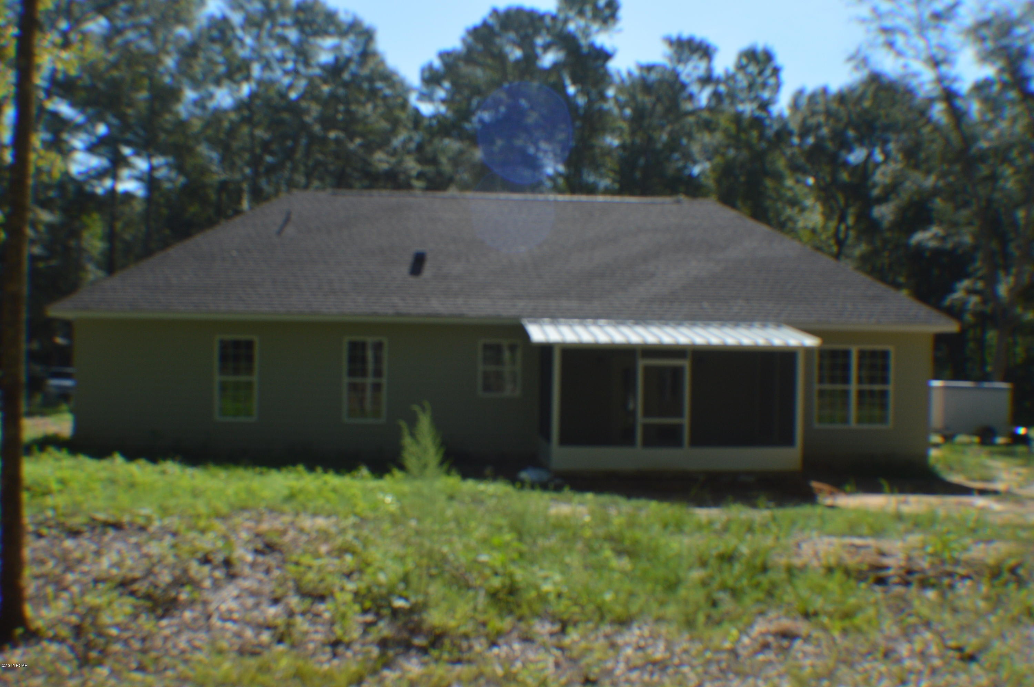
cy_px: 344
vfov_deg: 29.8
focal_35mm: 45
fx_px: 1291
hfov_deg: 43.6
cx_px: 517
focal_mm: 30
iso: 400
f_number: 5.6
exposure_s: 1/1250
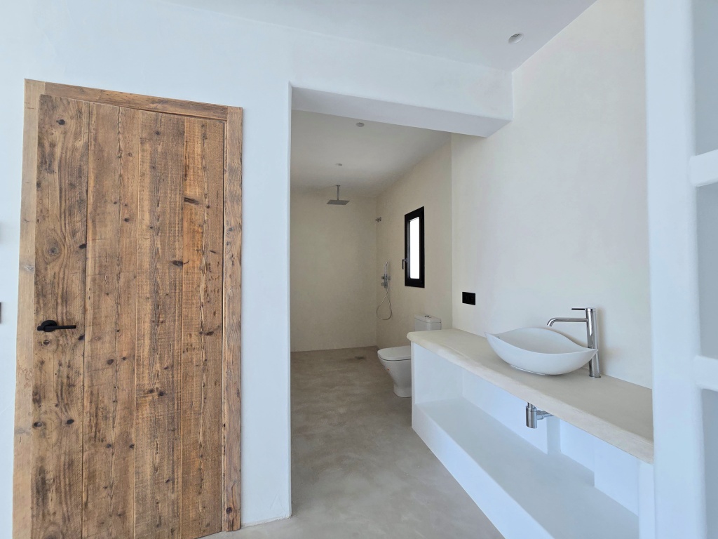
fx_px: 270
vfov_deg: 89.9
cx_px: 359
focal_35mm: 13
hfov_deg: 106.2
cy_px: 270
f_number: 2.2
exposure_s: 1/120
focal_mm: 2.2
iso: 80
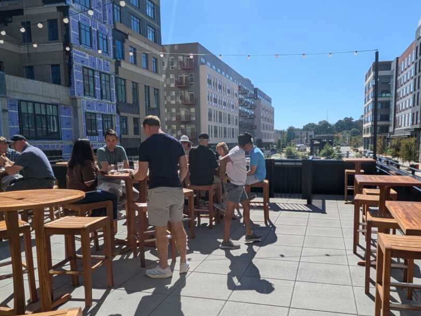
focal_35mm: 28
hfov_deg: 63.0
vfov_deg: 49.6
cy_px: 180
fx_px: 341
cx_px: 249
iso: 51
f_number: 2.2
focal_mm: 1.83
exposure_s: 1/2237
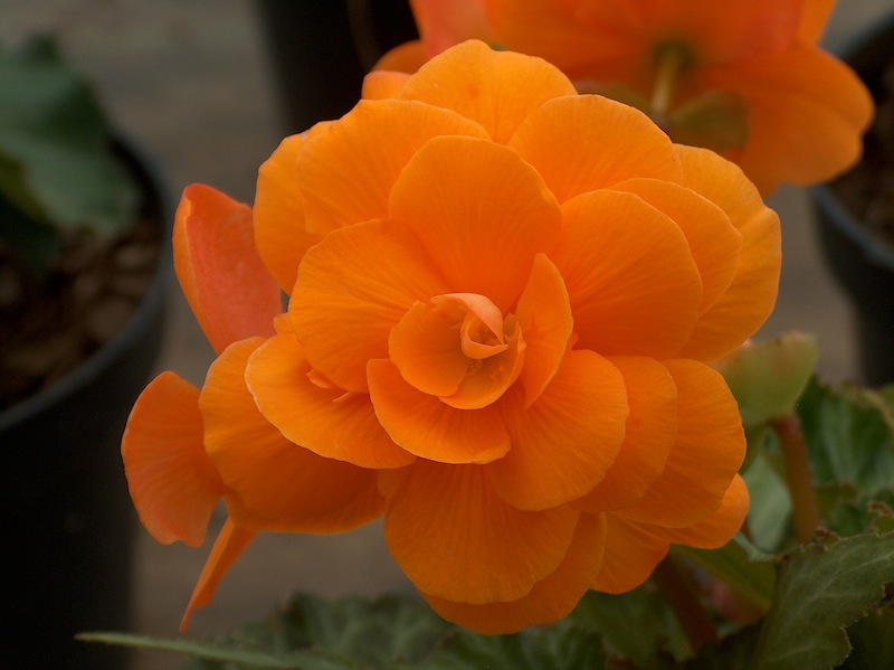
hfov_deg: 14.5
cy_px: 335
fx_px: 3510
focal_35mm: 136
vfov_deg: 10.9
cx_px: 447
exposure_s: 1/271
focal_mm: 27.85
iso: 100
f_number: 3
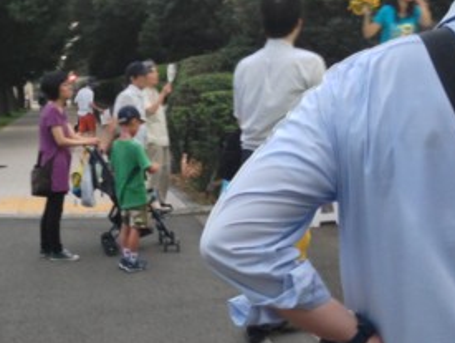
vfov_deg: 26.6
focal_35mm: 54
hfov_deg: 35.0
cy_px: 272
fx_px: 711
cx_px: 134
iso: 200
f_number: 2.4
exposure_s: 1/20
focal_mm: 4.13
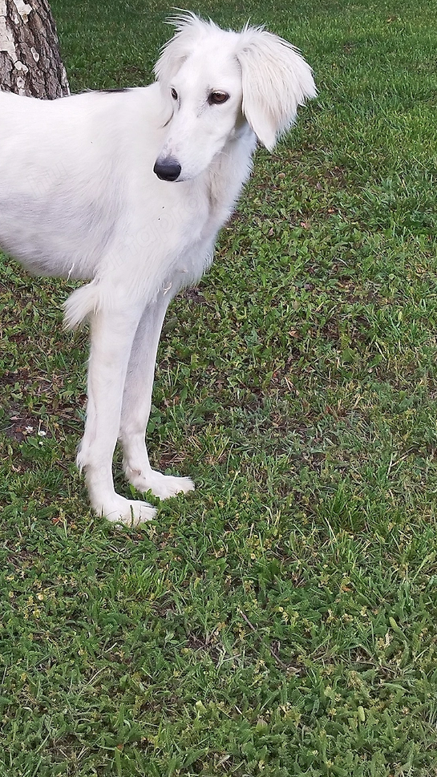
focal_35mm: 36
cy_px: 271
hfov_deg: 31.9
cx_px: 84
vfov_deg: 54.4
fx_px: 742
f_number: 1.89
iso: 100
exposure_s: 1/100
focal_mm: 5.89
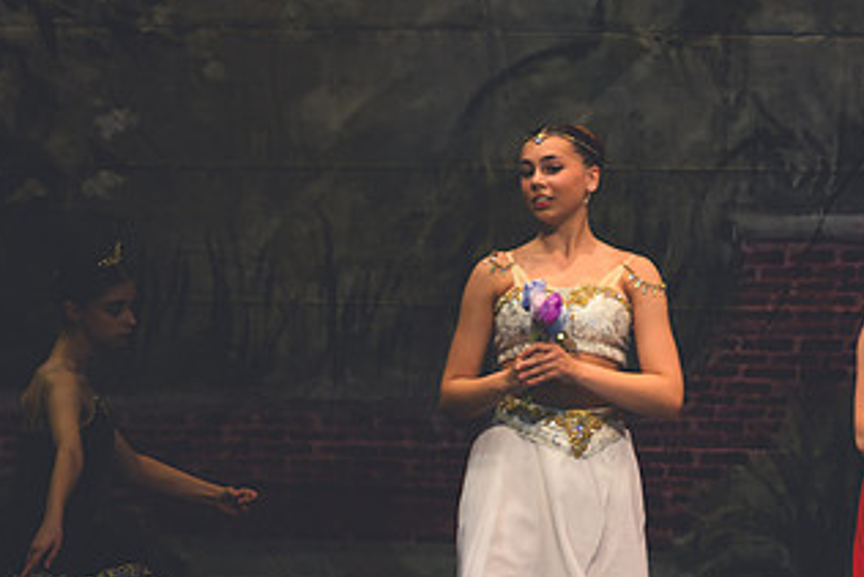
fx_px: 13205
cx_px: 777
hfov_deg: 3.7
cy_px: 443
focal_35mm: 550
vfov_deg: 2.5
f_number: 2.8
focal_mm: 200
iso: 560
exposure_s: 1/500
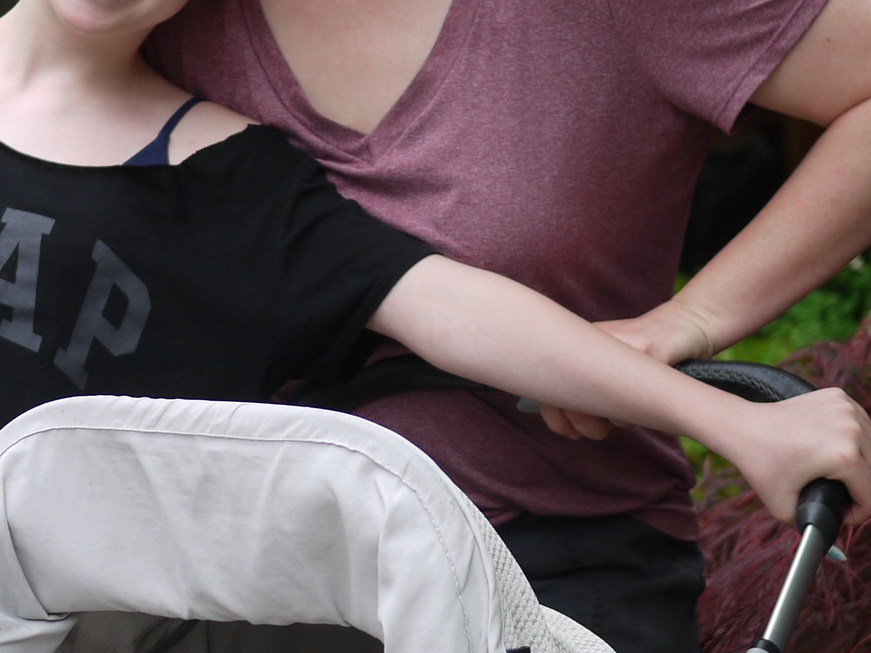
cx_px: 388
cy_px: 415
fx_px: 2743
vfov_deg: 13.6
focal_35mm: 109
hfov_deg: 18.0
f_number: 1.7
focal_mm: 20
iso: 100
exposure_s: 1/800
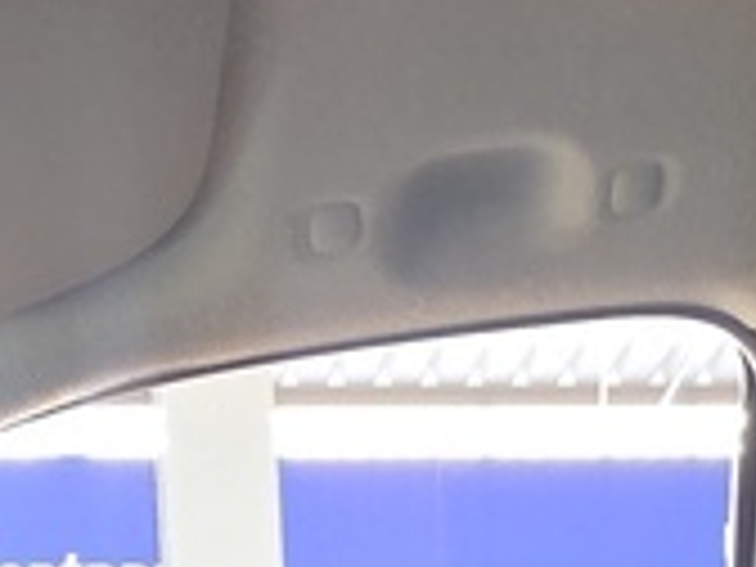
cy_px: 1454
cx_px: 446
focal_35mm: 140
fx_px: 3058
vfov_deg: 9.3
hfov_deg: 14.1
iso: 320
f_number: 1.7
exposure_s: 1/100
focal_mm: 6.25
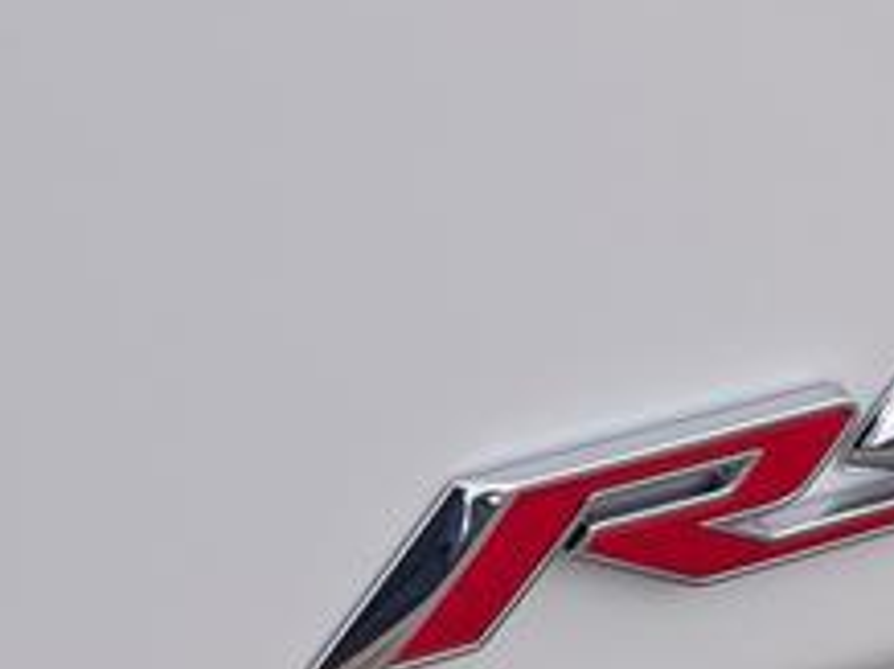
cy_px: 509
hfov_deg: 13.7
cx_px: 709
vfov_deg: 10.3
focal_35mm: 144
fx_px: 3715
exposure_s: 1/357
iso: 31
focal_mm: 6.9
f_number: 1.68
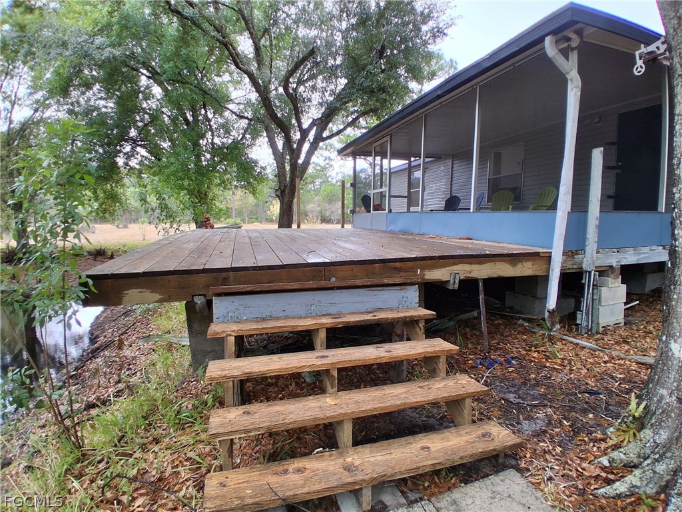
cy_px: 256
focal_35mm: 17
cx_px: 341
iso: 64
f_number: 2.2
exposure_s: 1/120
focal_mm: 1.4
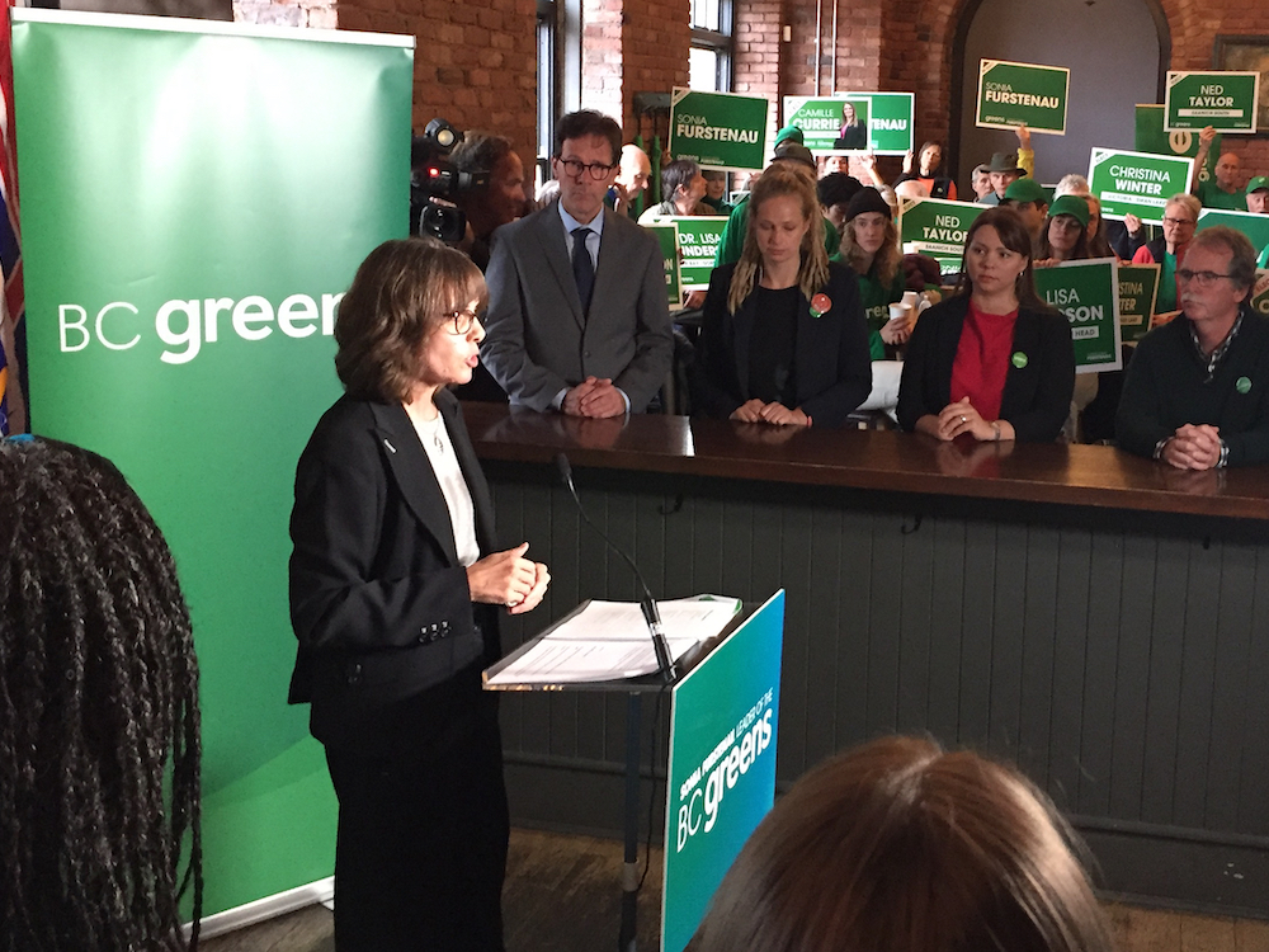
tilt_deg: -9.8
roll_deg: -2.2
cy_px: 476
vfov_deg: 48.2
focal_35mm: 29
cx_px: 634
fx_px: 1063
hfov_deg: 61.7
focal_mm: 4.15
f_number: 2.2
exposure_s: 1/24
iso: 250
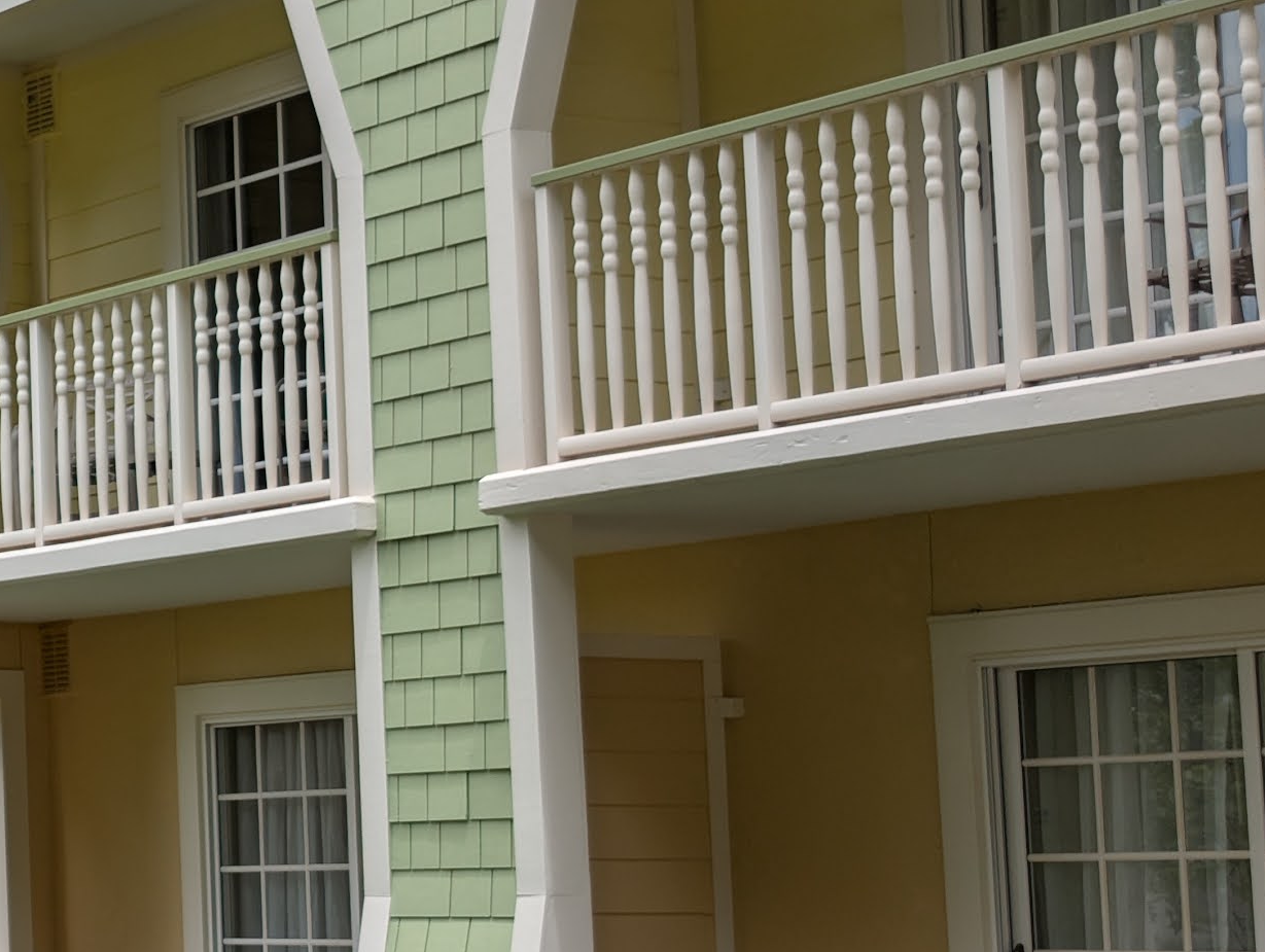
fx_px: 3293
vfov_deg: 16.4
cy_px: 566
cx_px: -1008
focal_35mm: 90
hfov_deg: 17.6
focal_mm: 6.9
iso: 21
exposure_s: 1/678
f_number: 1.68
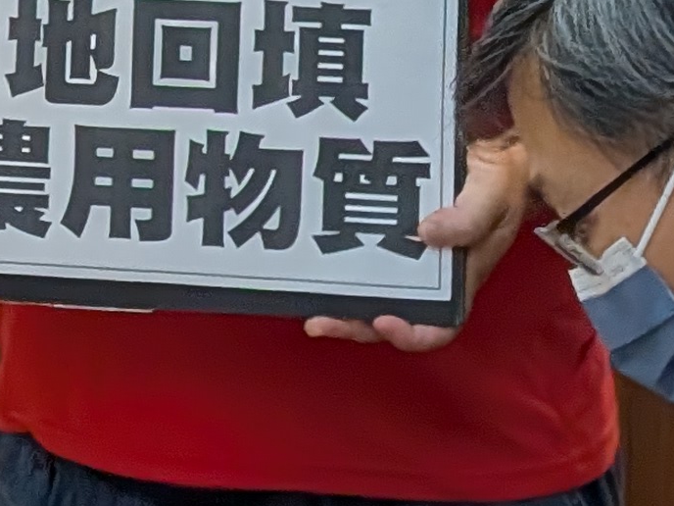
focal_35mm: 291
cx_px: -882
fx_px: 5666
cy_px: -785
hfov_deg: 6.5
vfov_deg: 4.9
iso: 66
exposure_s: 1/60
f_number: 1.68
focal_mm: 6.9
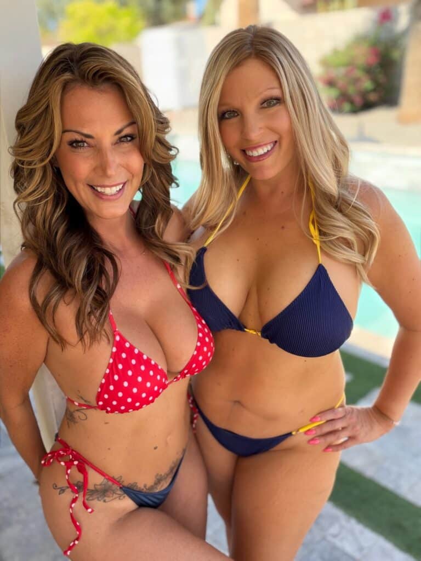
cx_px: 210
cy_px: 280
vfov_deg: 60.0
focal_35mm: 30
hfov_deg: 46.8
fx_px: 486
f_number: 1.9
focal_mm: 2.71
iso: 32
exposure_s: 1/177
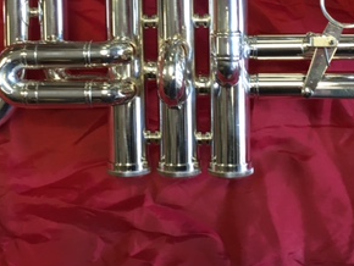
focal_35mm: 64
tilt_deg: -73.1
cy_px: 9
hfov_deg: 30.2
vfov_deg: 22.2
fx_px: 655
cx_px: 184
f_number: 2.2
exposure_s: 1/33
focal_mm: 4.15
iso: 100
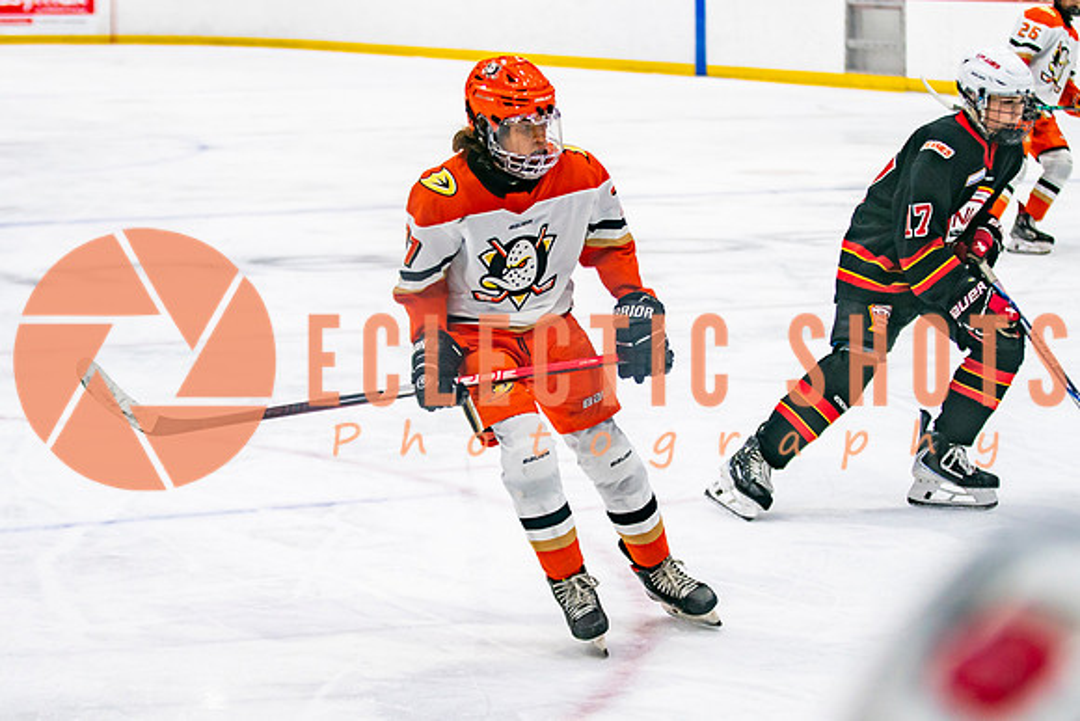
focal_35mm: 114
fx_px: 3422
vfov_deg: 12.0
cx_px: 494
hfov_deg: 17.9
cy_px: 347
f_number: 2.8
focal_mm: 70
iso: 640
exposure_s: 1/640
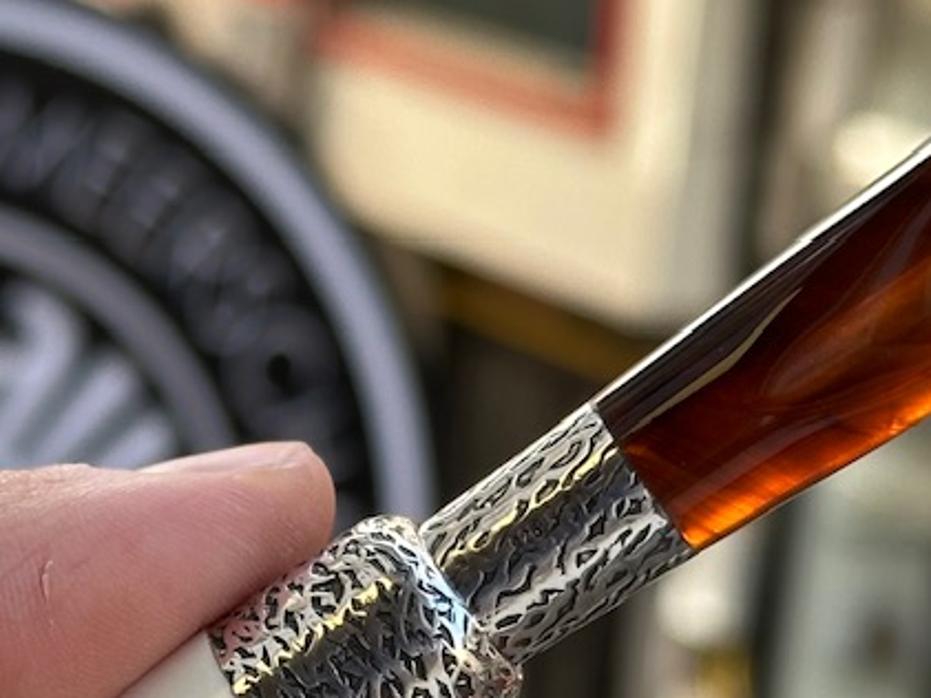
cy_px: 683
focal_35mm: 146
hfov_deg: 13.5
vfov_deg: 10.1
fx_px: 3928
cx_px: 336
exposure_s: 1/564
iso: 64
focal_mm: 6.86
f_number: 1.78
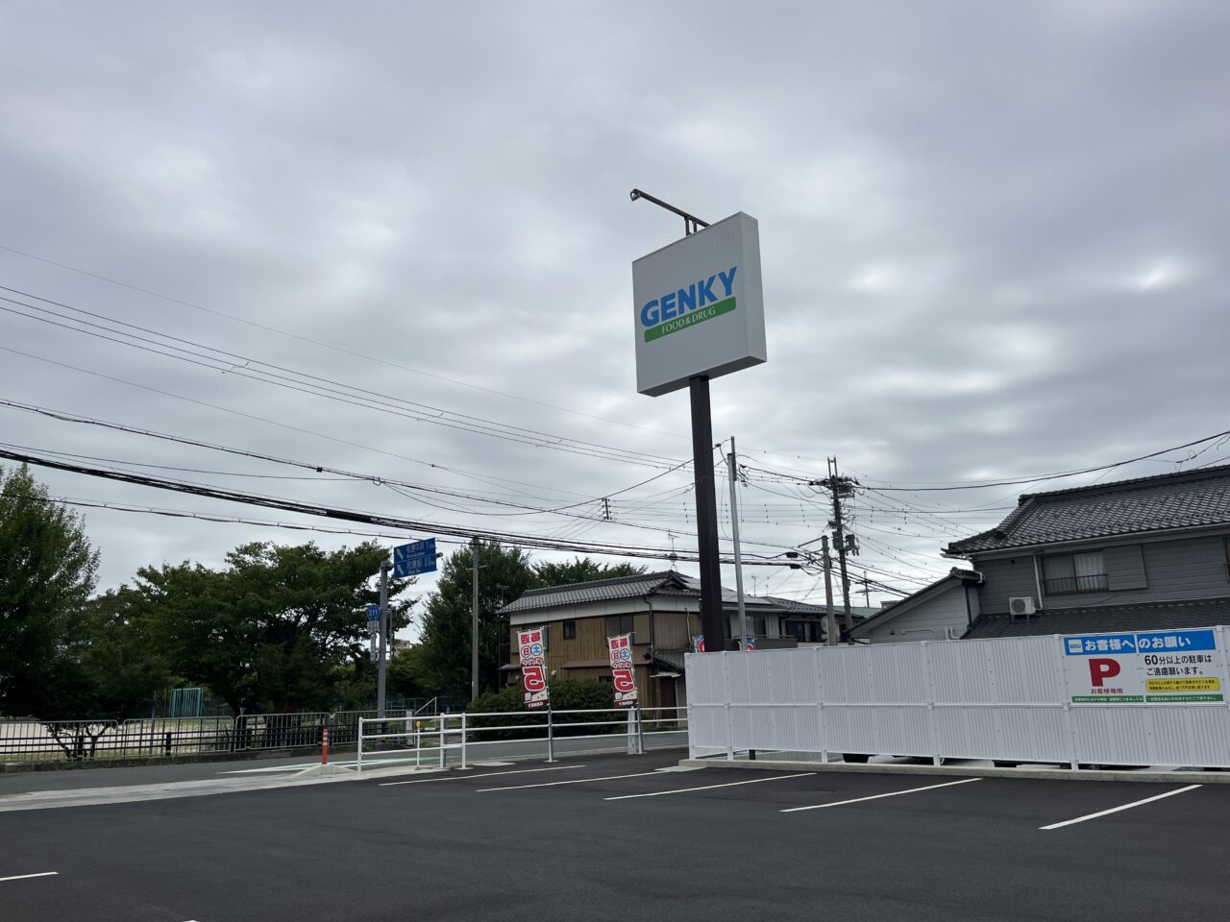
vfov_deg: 53.1
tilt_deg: +12.5
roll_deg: +2.0
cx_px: 615
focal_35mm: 26
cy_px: 461
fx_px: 924
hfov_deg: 67.3
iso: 50
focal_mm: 5.1
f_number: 1.6
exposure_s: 1/5319
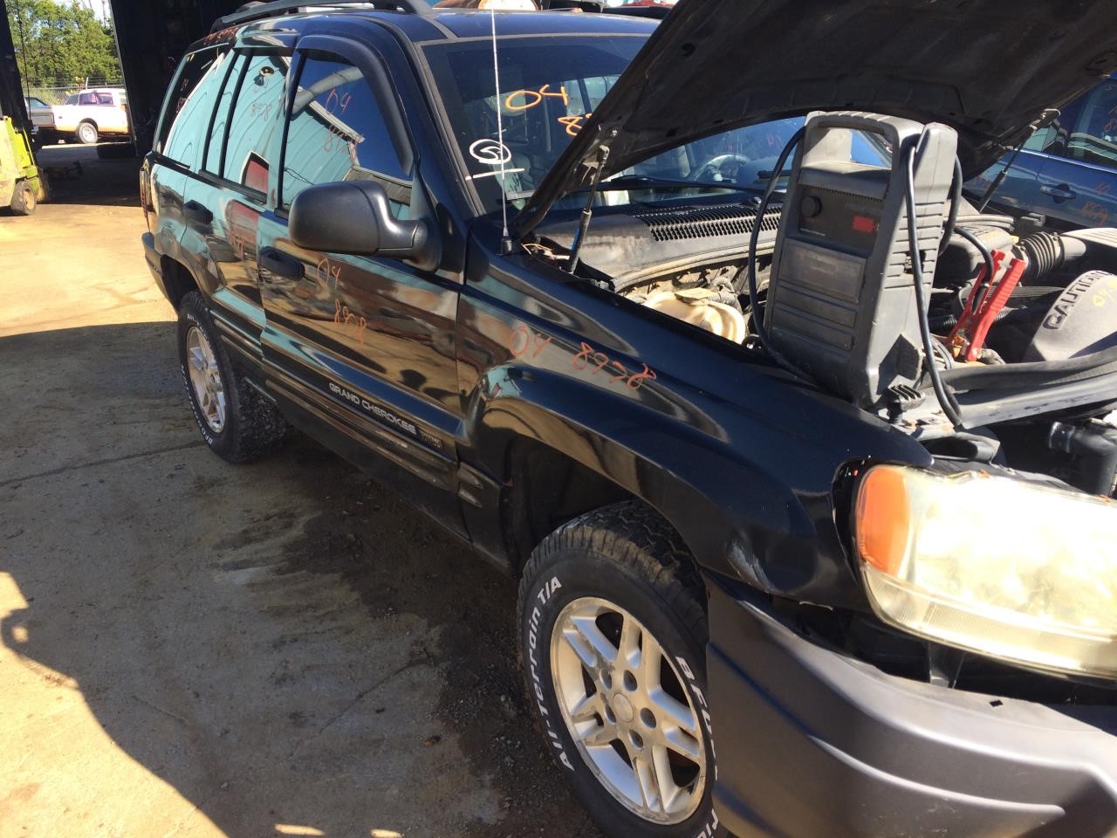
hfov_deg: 61.7
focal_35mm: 29
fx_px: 936
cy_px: 419
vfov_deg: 48.2
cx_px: 558
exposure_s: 1/595
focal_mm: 4.15
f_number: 2.2
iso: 32
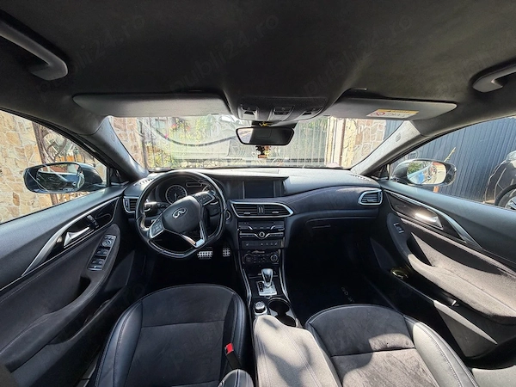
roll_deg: -0.5
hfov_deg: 102.1
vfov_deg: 85.7
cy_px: 194
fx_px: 209
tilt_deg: -14.7
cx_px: 258
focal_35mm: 14
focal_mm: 2.22
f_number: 2.2
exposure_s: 1/121
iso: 100
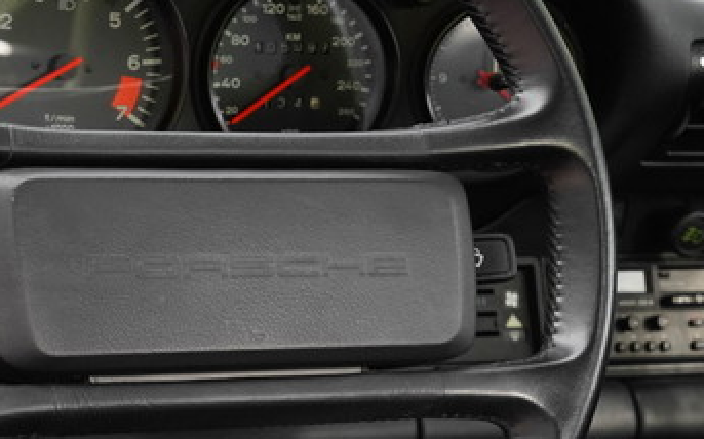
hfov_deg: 16.0
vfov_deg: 10.1
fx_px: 2493
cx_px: 243
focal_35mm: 130
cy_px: 226
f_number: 8
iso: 3200
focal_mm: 57
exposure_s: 1/60
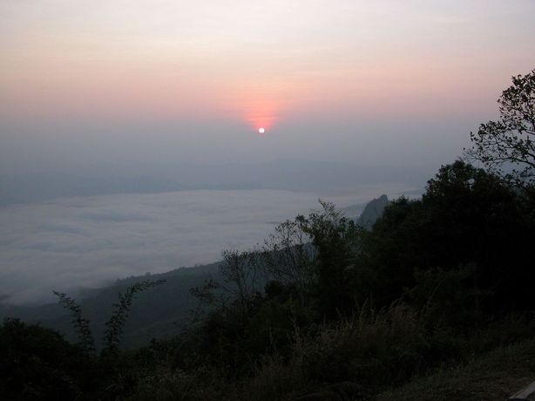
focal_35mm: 35
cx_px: 268
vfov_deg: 40.7
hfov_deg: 52.6
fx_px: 541
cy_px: 200
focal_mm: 8.9
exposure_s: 1/142
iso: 100
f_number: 4.5
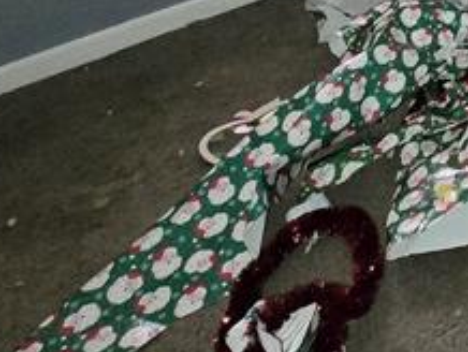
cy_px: -331
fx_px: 826
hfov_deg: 21.6
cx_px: 827
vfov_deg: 17.8
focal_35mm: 61
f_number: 2.2
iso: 800
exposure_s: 1/60
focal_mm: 2.2
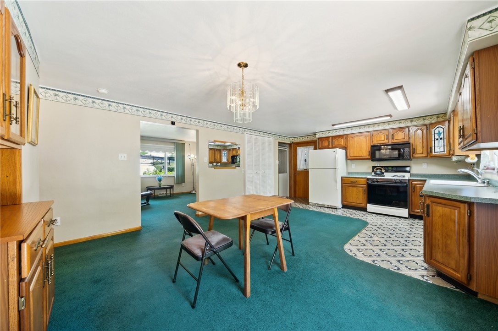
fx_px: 166
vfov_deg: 89.9
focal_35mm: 12
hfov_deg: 112.6
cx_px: 249
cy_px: 166
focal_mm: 12
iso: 50
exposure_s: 1/1.25
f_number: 11
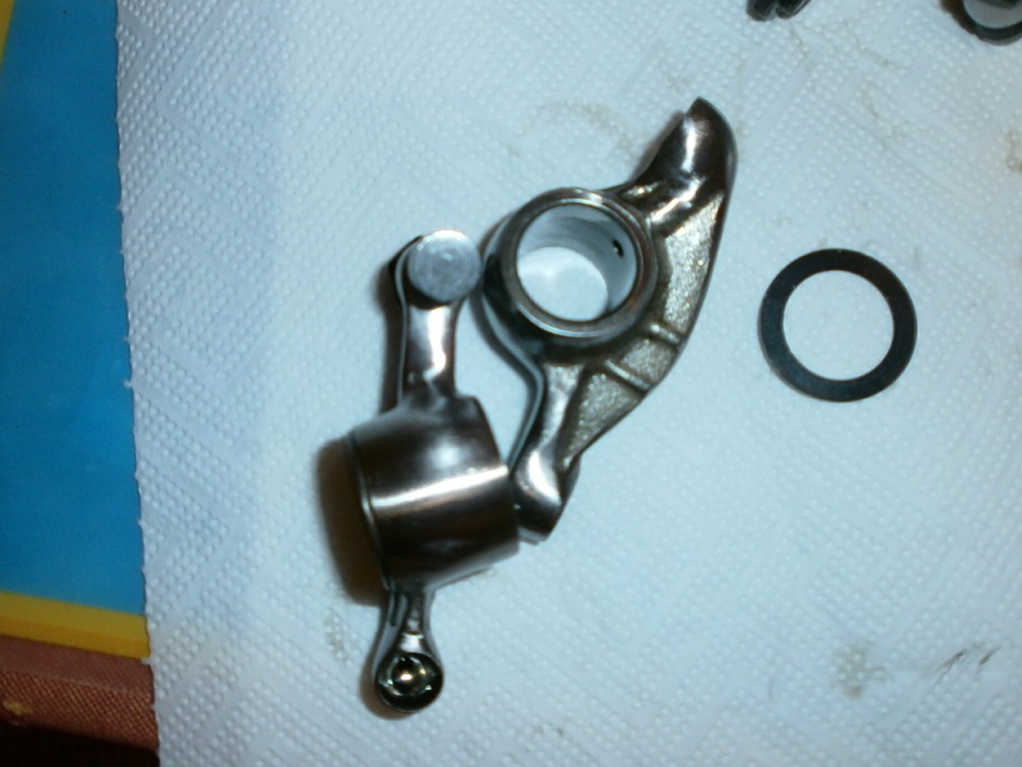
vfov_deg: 43.0
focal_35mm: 33
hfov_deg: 55.2
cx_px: 459
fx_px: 975
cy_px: 381
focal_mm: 4.8
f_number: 2.9
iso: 125
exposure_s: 1/30
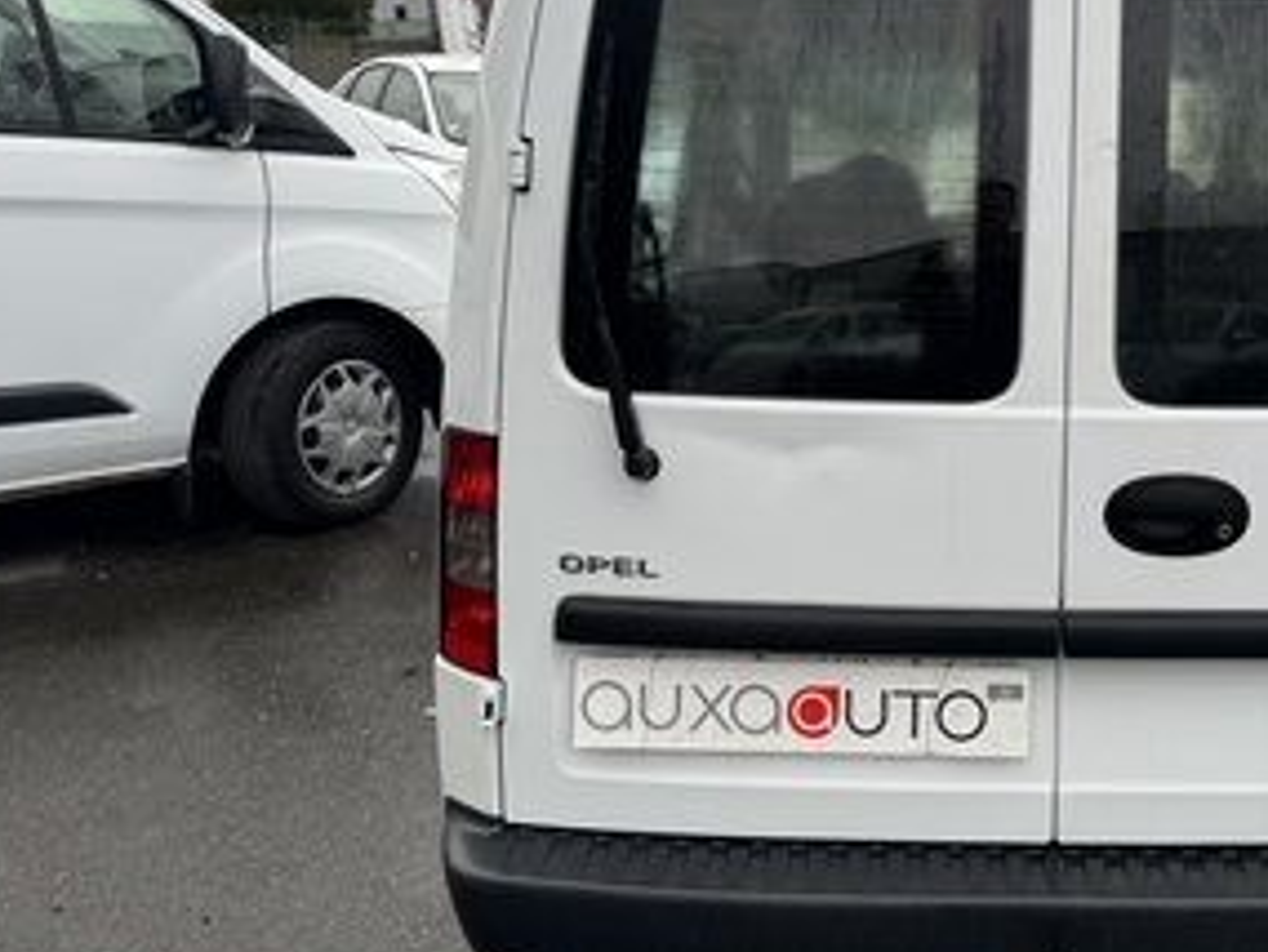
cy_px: 443
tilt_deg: -13.2
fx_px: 1576
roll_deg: -0.1
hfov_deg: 42.0
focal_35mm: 43
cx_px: 1001
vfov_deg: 33.6
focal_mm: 6.76
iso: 64
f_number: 1.78
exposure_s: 1/214
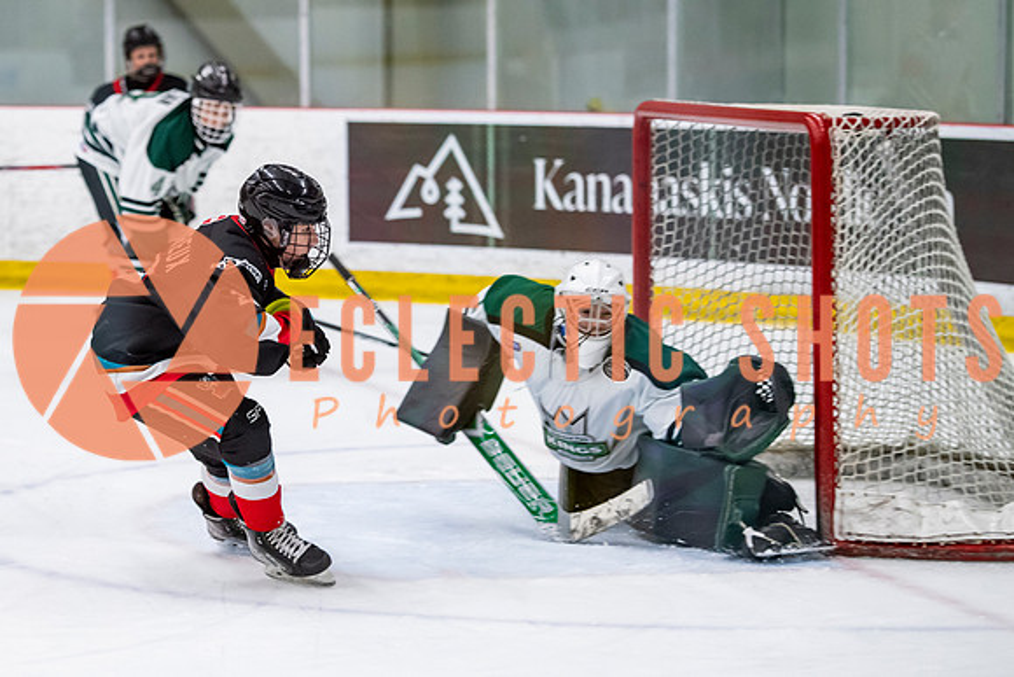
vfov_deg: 8.1
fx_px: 4768
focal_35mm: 169
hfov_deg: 12.1
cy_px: 301
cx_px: 264
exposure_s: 1/640
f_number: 3.2
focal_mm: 110
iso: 2000
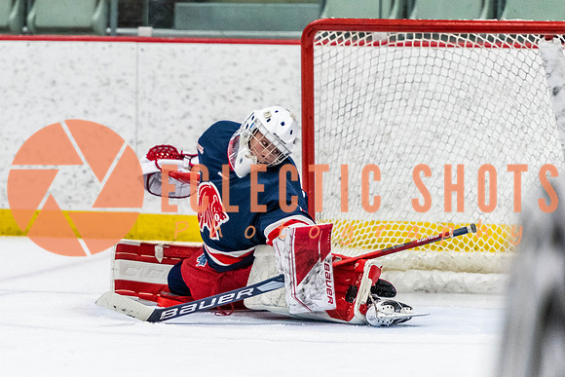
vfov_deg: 3.1
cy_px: 188
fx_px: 6985
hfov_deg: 4.6
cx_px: 225
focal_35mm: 445
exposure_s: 1/640
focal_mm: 200
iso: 3200
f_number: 2.8
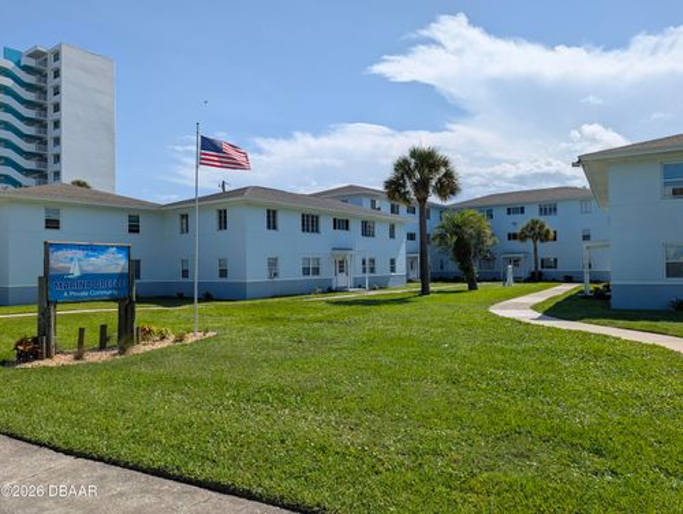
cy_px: 257
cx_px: 342
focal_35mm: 24
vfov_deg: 56.9
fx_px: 474
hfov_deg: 71.5
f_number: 1.68
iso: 20
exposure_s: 1/2075
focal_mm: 6.9
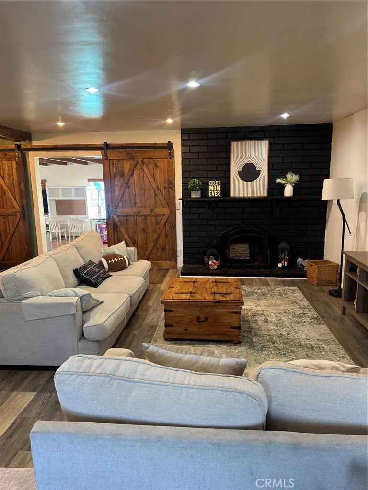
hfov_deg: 56.8
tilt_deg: -11.8
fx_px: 340
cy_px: 245
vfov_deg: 71.6
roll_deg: +1.0
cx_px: 184
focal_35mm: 24
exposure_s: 1/60
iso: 320
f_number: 1.78
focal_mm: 6.76
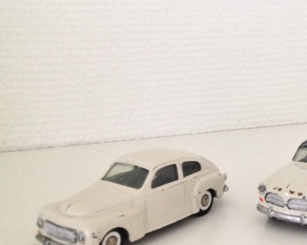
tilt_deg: -11.1
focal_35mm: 67
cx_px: 254
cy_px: 88
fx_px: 608
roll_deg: -1.3
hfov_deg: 27.6
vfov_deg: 22.7
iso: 250
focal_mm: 4.28
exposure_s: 1/20
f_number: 2.4
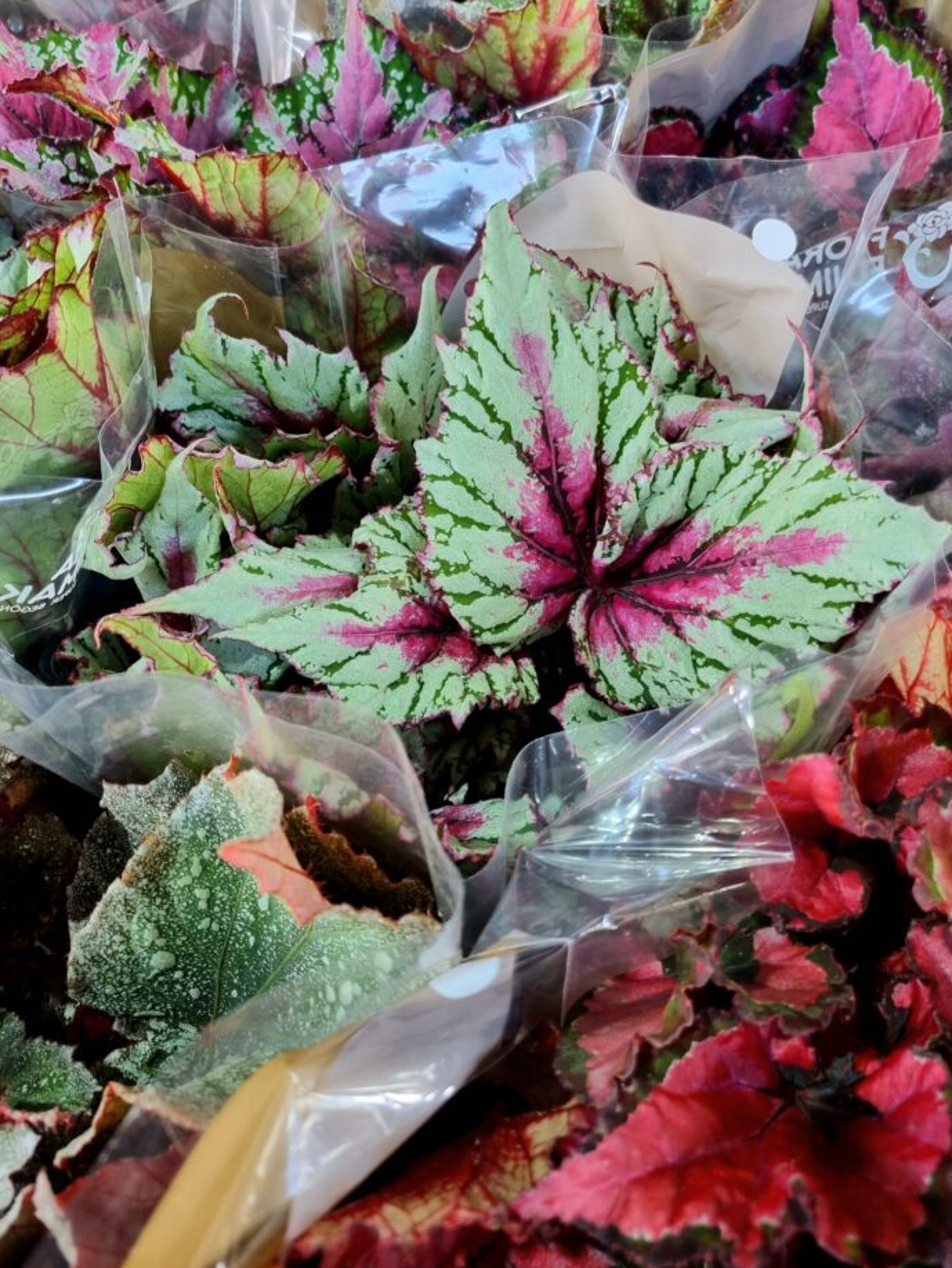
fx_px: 1063
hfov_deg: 48.2
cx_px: 459
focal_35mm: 29
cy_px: 568
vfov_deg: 61.5
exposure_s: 1/40
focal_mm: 5.4
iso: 160
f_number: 1.8
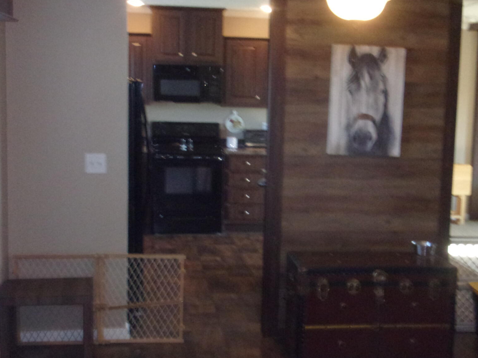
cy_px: 198
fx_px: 967
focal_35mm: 70
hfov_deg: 27.5
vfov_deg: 21.0
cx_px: 343
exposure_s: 1/34
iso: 426
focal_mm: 6.4
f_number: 4.5
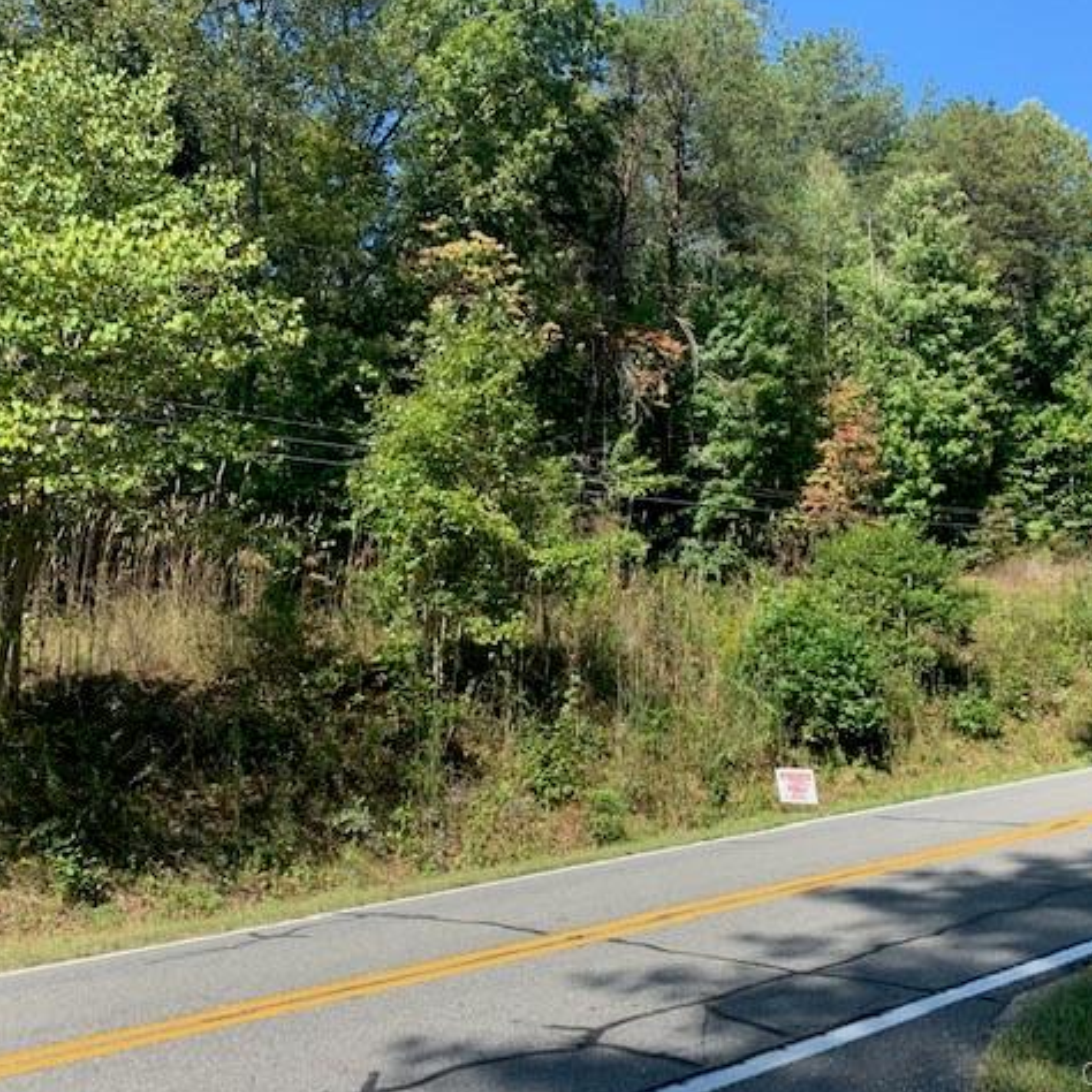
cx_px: 608
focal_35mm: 31
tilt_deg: +7.8
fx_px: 1106
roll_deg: +2.7
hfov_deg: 52.4
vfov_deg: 52.5
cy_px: 544
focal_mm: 4.25
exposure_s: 1/660
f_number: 1.8
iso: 25
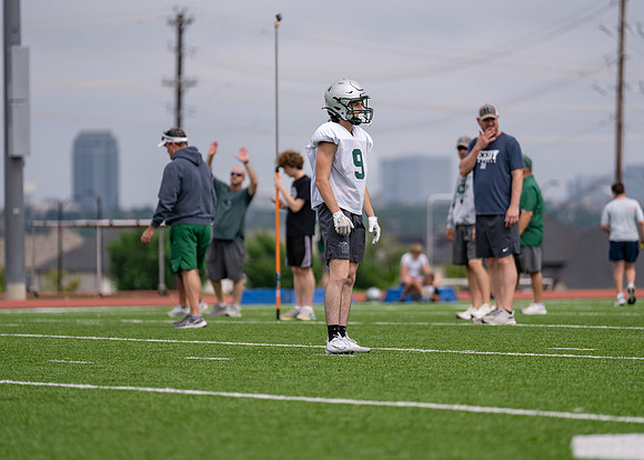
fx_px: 3844
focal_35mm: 210
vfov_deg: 6.8
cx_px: 322
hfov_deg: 9.6
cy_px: 230
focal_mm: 200
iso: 125
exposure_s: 1/4000
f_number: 2.8
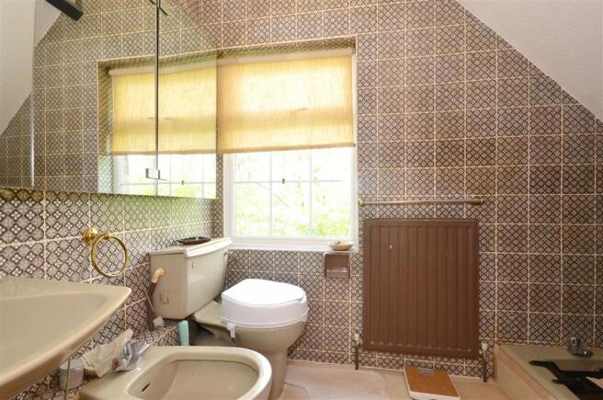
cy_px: 200
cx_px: 302
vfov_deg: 77.1
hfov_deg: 100.5
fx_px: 251
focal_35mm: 15
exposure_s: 1/3
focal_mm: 10
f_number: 11
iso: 640
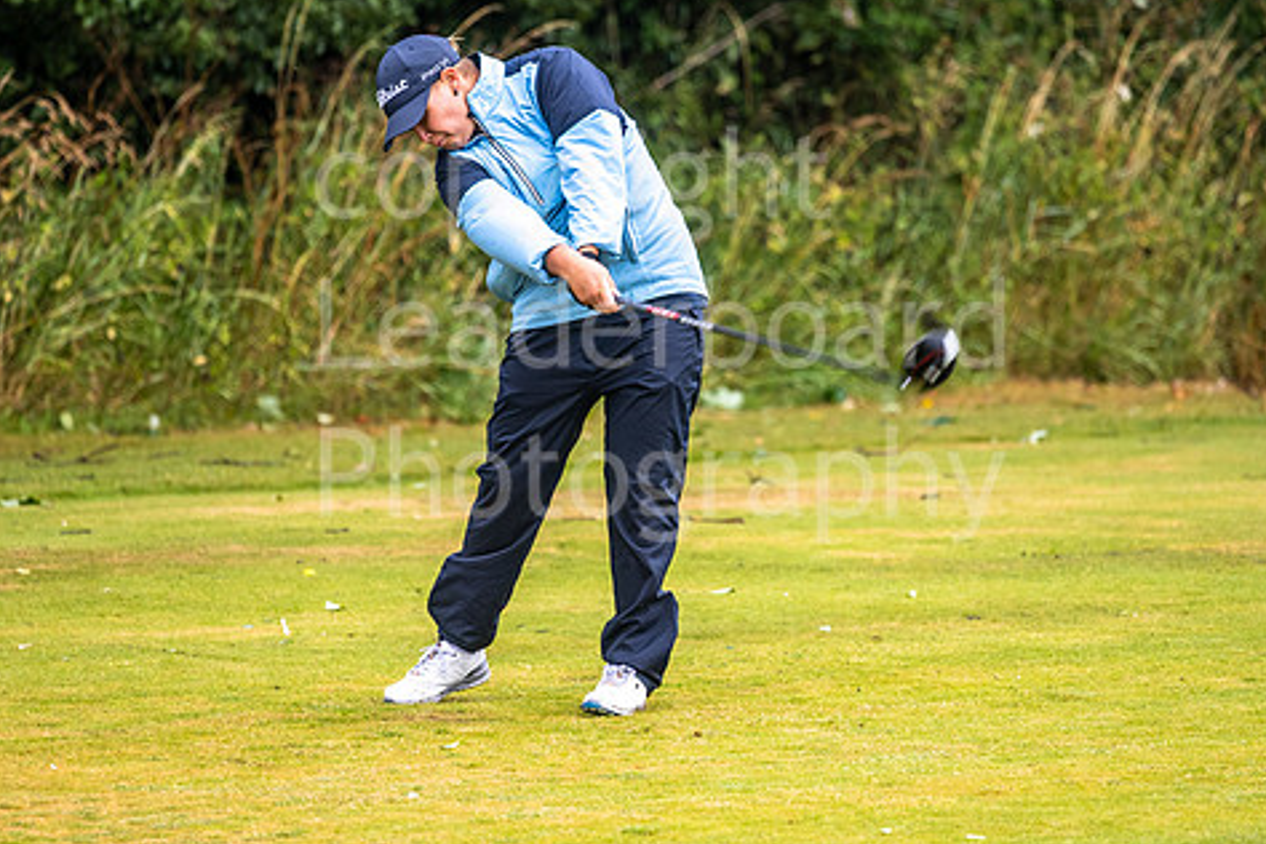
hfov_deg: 5.6
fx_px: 12905
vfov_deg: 3.7
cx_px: 665
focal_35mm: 367
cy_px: 349
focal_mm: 300
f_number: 4.5
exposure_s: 1/800
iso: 320
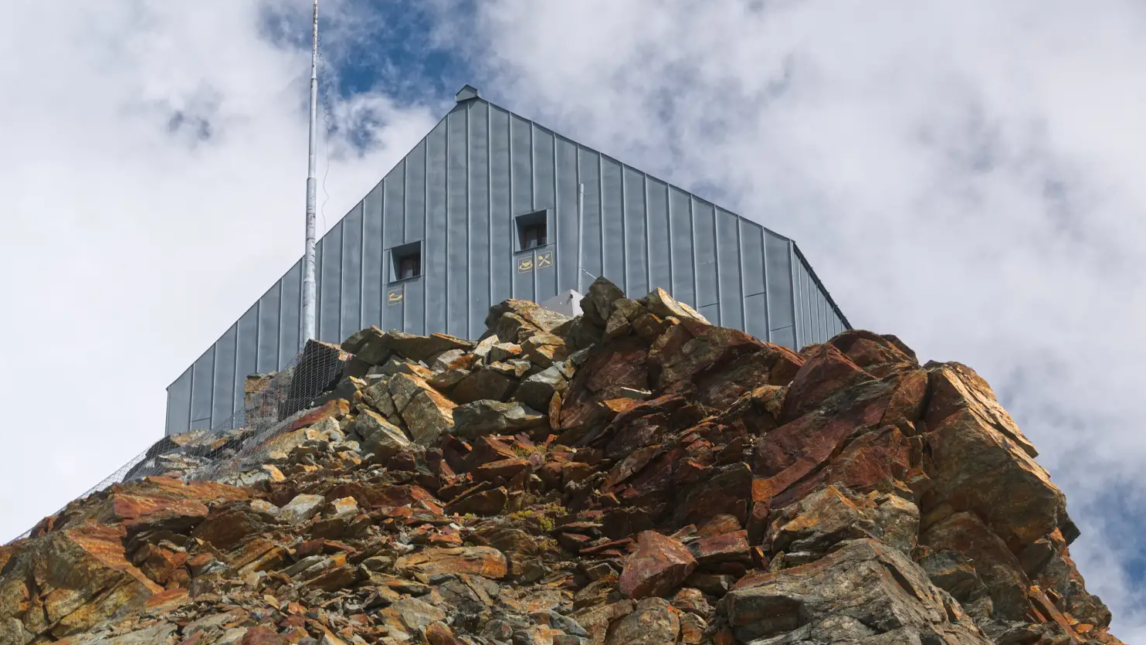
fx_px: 2874
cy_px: 243
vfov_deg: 12.8
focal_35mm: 95
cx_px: 530
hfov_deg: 22.5
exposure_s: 1/250
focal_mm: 55
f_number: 8
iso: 200
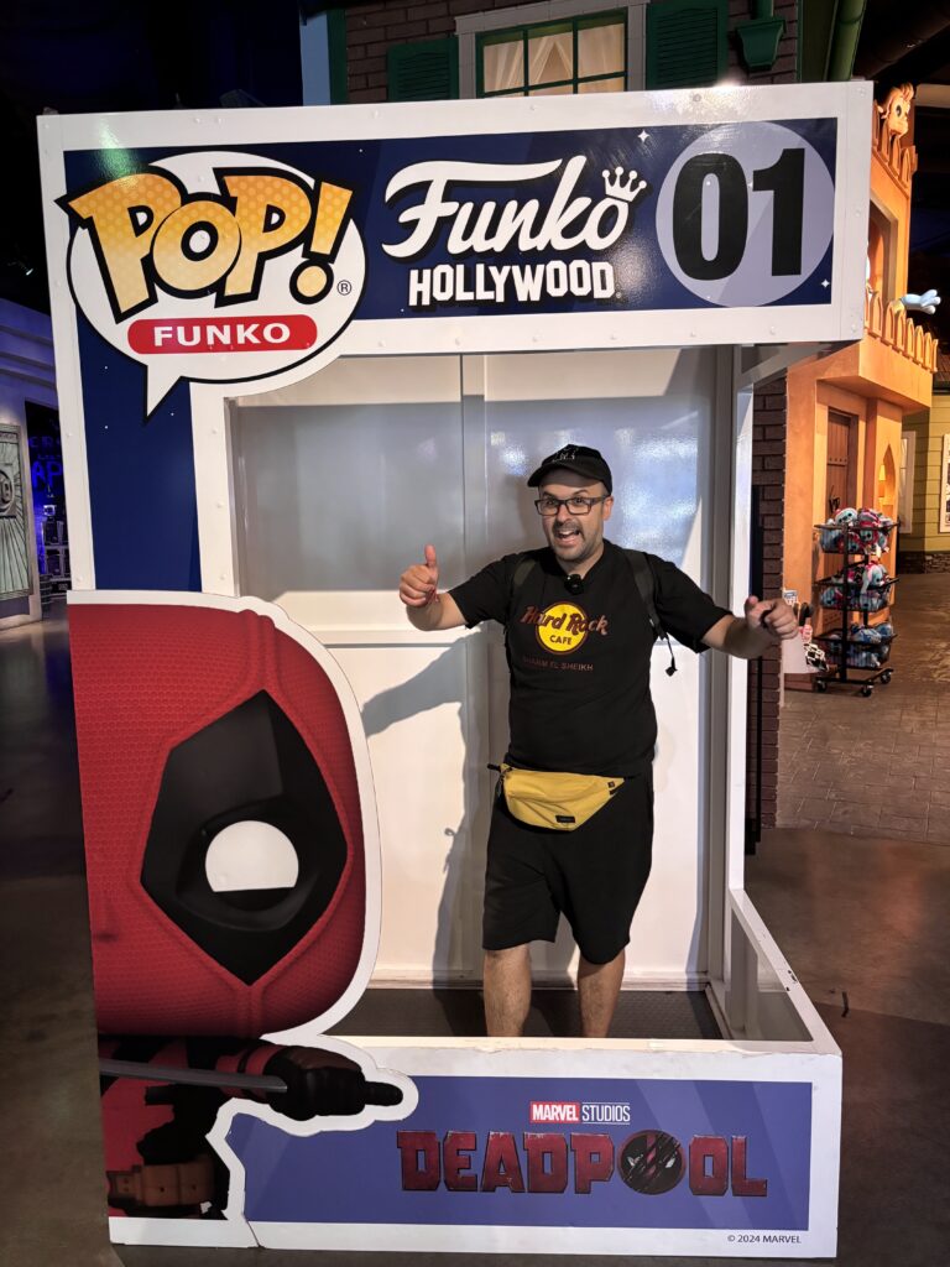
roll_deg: +1.3
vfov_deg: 67.3
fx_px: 951
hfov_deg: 53.1
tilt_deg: -6.7
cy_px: 634
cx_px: 475
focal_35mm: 26
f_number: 1.6
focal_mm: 5.96
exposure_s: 1/60
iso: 500
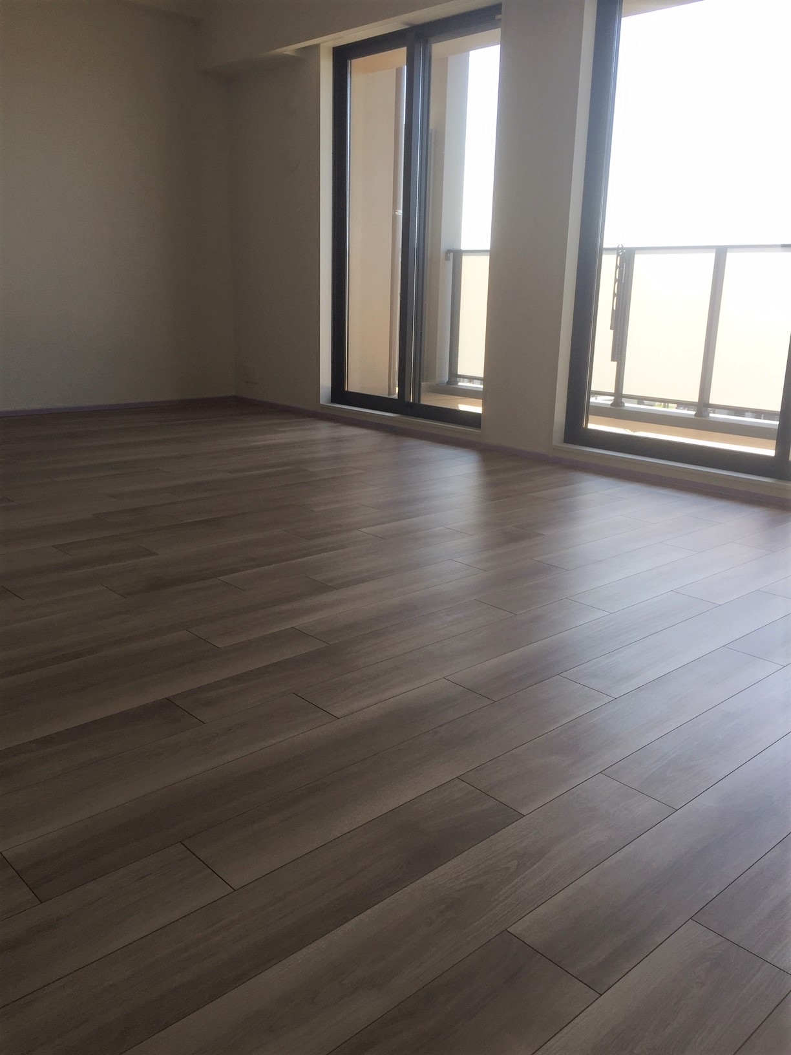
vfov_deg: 61.7
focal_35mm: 29
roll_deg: -2.0
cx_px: 396
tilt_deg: -14.0
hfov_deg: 48.2
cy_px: 528
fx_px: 884
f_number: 2.2
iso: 32
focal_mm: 4.15
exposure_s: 1/222
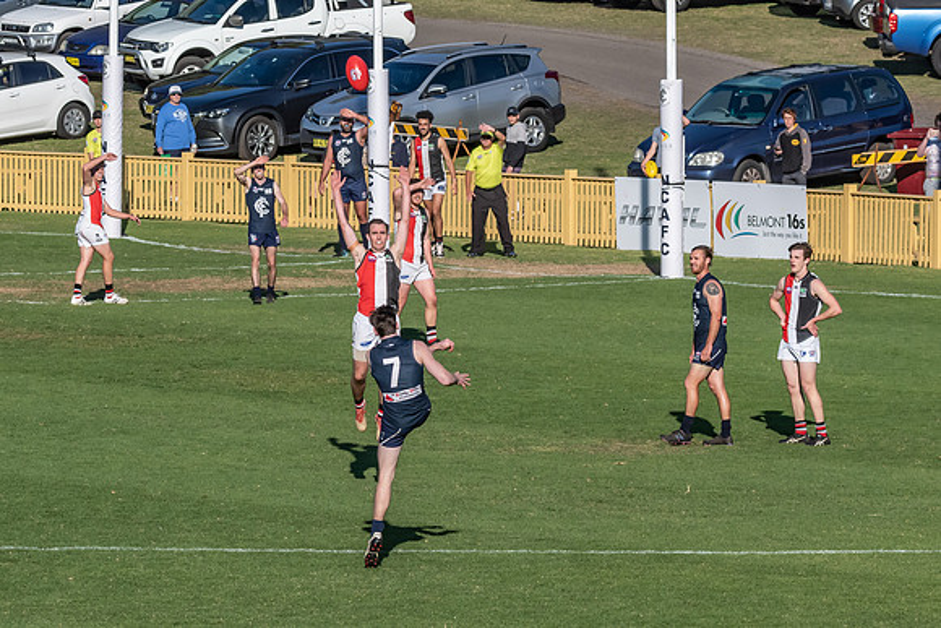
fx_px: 8194
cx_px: 442
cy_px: 320
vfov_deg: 4.4
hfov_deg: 6.6
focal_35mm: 313
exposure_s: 1/3200
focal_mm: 150
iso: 800
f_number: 10
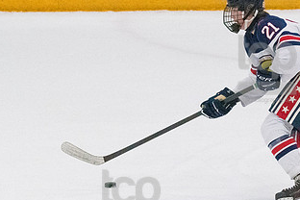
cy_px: 69
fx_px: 4183
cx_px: 267
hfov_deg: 4.1
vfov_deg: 2.7
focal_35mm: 502
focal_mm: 180
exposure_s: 1/1600
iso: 8000
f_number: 5
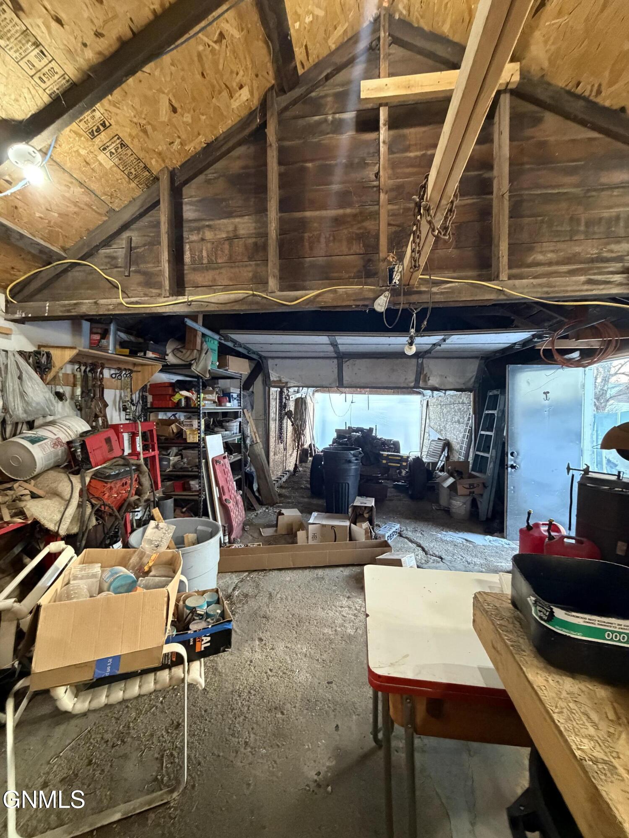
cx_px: 314
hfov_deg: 85.7
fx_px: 339
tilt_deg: -0.4
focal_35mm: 14
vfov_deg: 102.1
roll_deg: -1.1
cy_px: 419
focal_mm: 2.22
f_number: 2.2
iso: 1000
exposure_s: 1/60
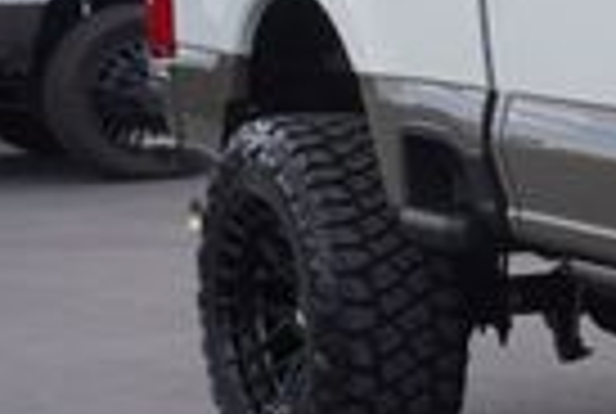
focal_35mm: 161
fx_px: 2767
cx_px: 1430
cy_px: 284
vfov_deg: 8.5
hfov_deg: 10.9
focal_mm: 23
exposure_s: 1/160
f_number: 6.3
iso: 100
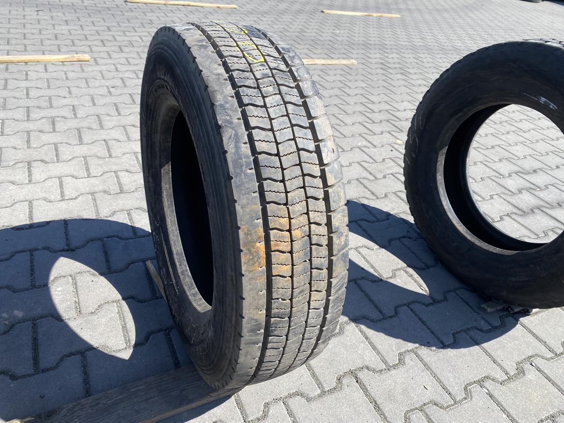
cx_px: 282
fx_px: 424
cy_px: 212
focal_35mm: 26
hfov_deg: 67.3
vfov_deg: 53.1
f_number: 1.8
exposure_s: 1/1543
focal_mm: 4.25
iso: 32
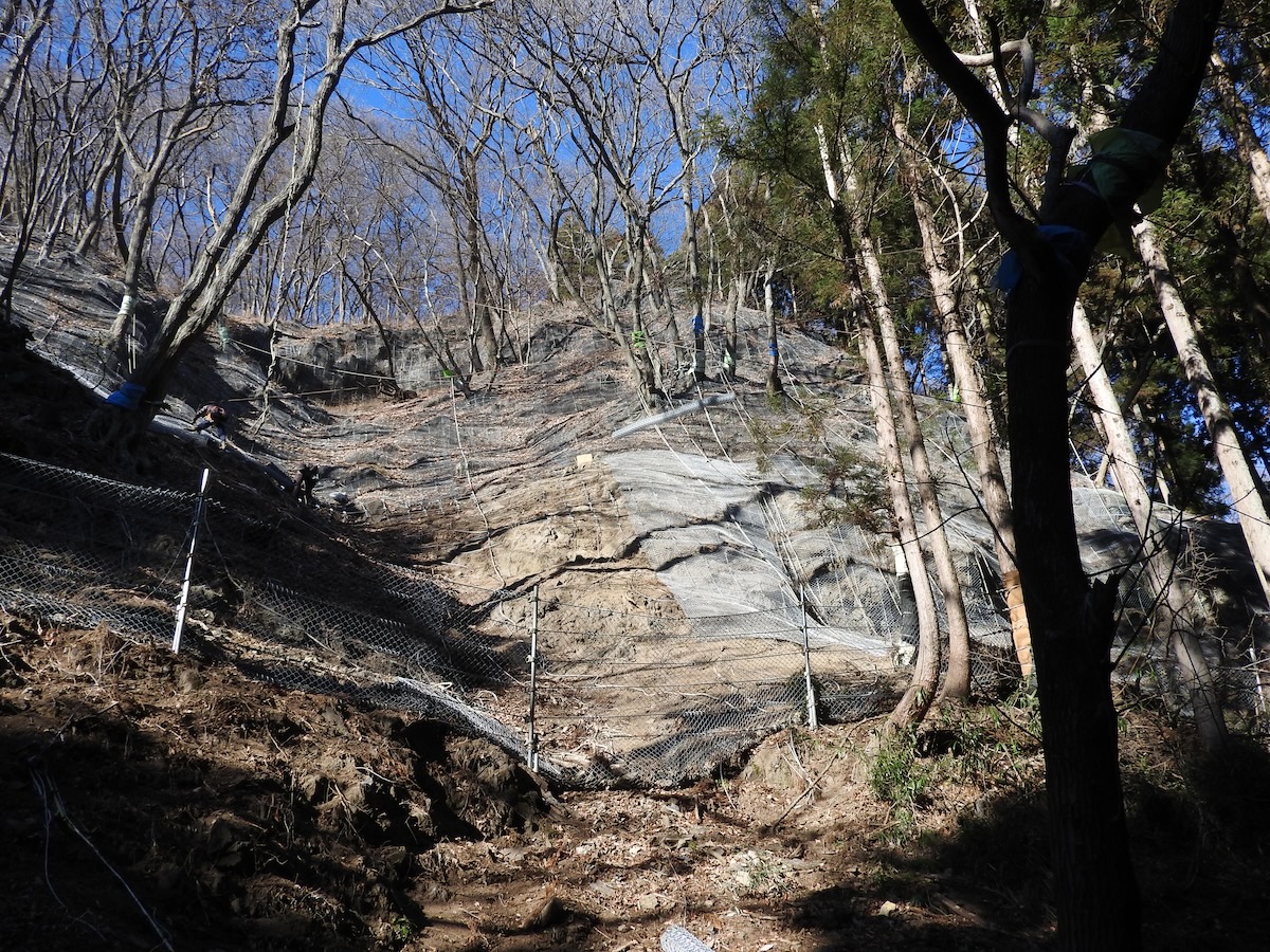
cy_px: 476
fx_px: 1211
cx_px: 635
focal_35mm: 33
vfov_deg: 42.9
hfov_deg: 55.4
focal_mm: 5.9
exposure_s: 1/500
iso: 100
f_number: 3.6
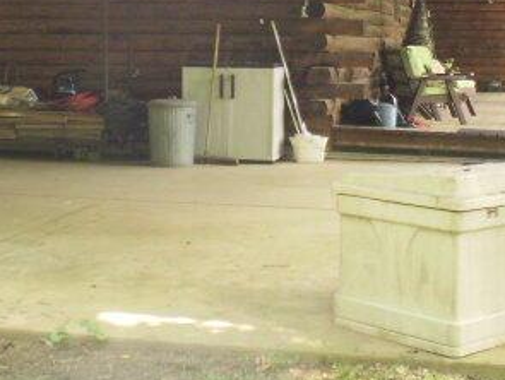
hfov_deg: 25.0
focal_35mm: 78
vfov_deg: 18.7
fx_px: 1139
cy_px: 60
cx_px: 288
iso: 125
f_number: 3.1
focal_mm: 6.3
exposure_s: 1/30
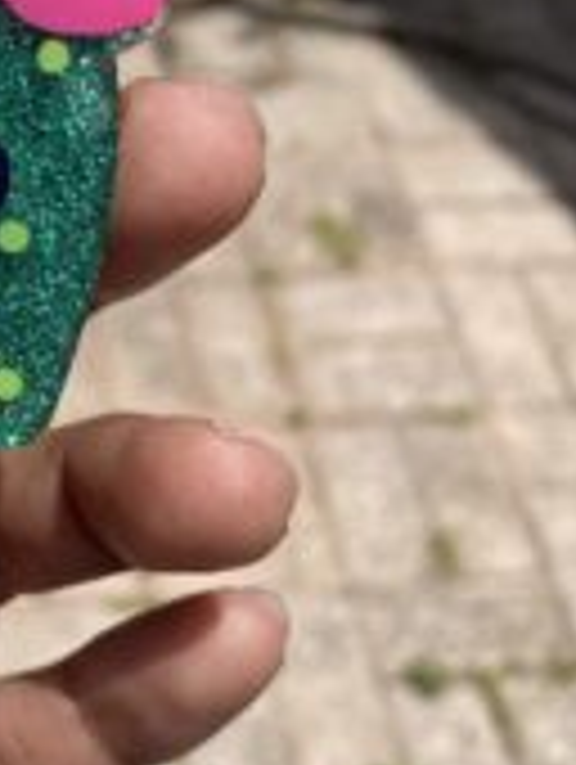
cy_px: 414
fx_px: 1350
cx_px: -90
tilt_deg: -56.9
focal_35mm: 61
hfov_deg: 22.4
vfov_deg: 31.6
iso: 32
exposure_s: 1/4444
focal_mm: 4.25
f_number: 1.8
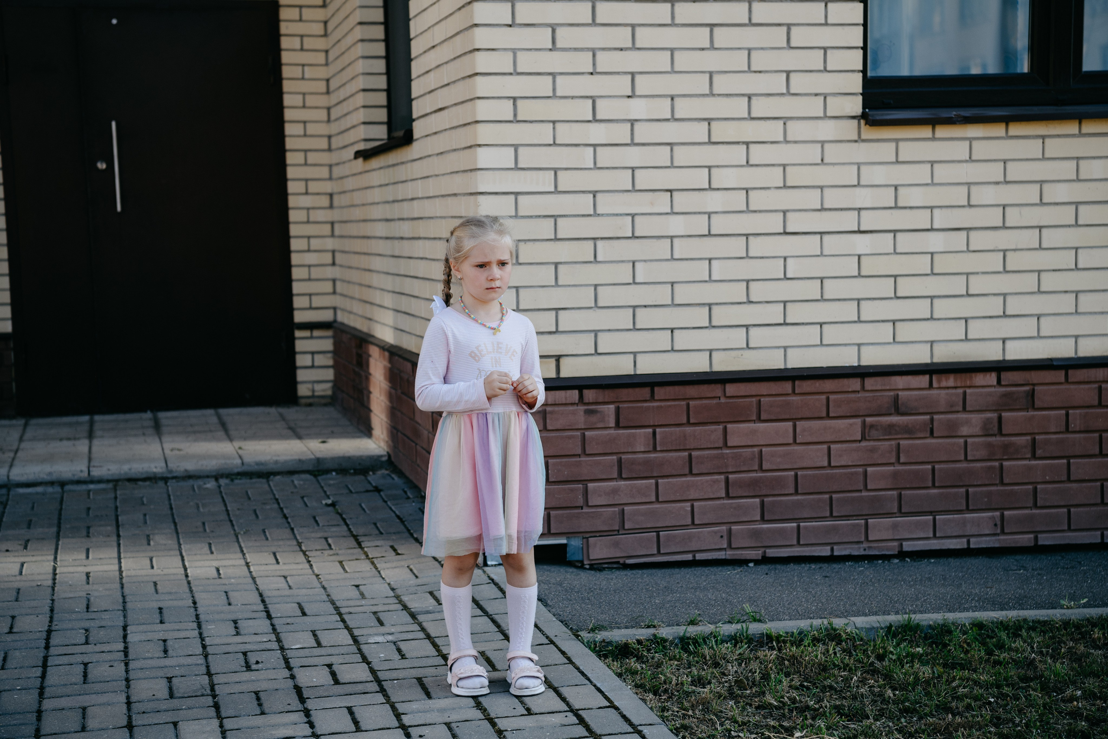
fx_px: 1889
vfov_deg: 22.1
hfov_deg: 32.7
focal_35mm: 61
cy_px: 370
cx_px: 554
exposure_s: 1/400
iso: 160
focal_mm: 60
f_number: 4
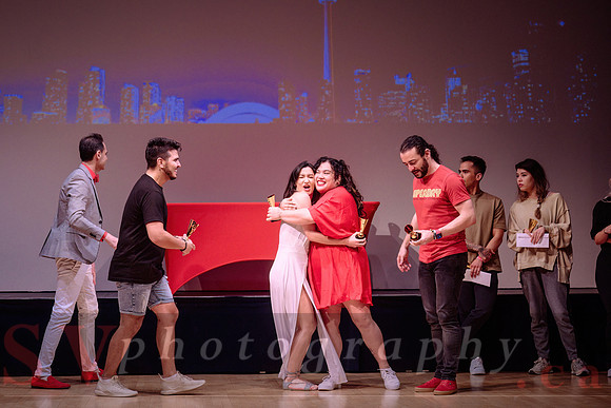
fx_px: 1513
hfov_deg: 22.8
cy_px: 244
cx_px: 226
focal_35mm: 89
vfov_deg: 15.3
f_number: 3.2
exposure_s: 1/400
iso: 1000
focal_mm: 70
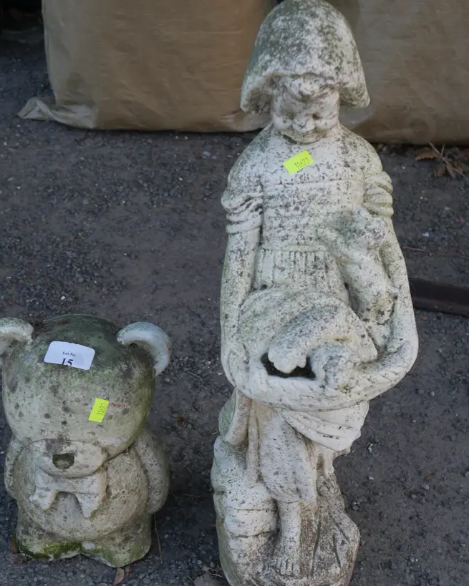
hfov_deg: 25.0
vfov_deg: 30.9
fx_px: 1059
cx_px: 260
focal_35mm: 61
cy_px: 339
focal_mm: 25
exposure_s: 1/80
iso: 200
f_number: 5.3
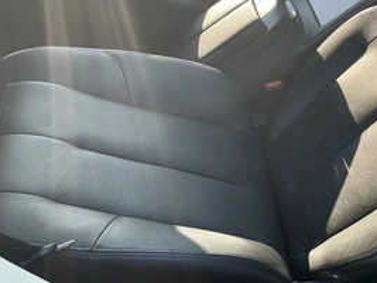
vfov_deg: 33.7
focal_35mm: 42
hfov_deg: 44.0
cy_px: 76
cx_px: 258
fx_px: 457
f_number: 1.8
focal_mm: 3
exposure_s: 1/201
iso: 20
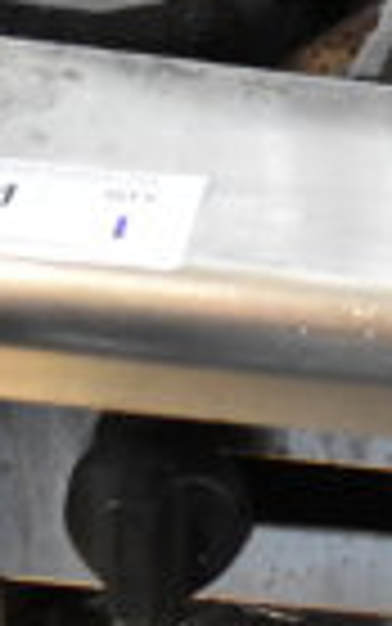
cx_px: 1104
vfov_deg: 17.2
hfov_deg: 9.1
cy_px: 187
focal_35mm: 121
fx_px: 2066
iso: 3200
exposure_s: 1/30
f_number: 3.5
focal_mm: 18
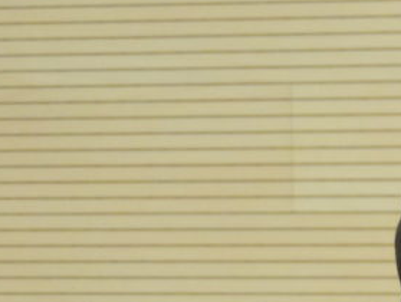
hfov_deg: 3.2
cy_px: 370
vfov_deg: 2.4
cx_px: 727
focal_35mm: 623
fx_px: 7226
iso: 800
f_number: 4.5
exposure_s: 1/20
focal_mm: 30.3
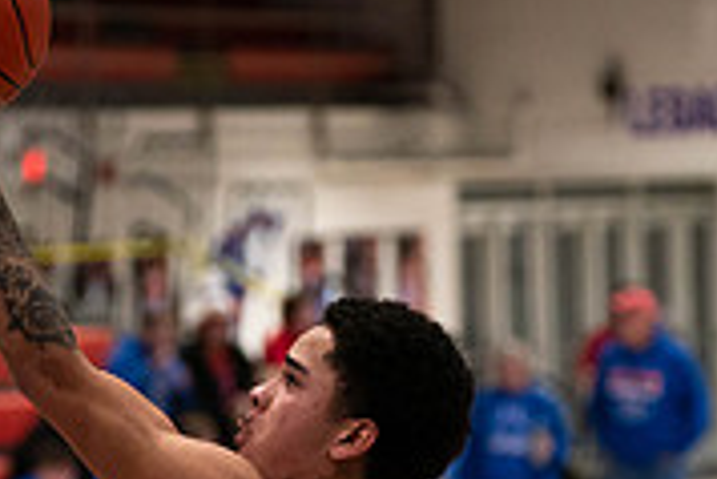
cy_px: 586
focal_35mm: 300
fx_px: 5980
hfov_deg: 6.9
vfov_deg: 4.6
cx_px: 226
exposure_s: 1/1000
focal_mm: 92
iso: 4000
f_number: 2.8
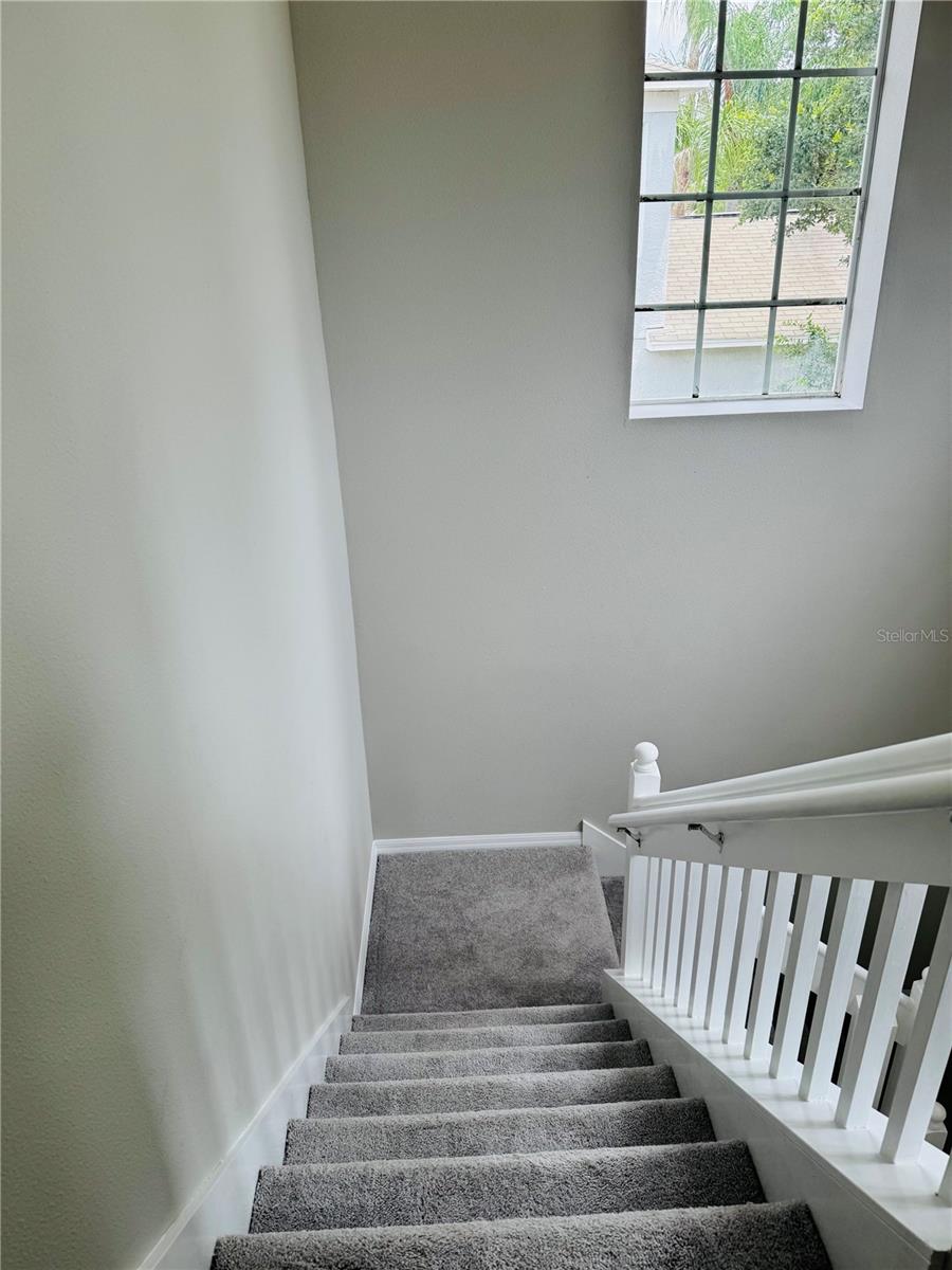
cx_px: 476
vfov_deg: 71.6
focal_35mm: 24
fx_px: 880
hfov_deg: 56.8
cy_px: 635
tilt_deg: -25.2
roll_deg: +1.7
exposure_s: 1/481
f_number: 1.78
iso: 80
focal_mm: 6.76
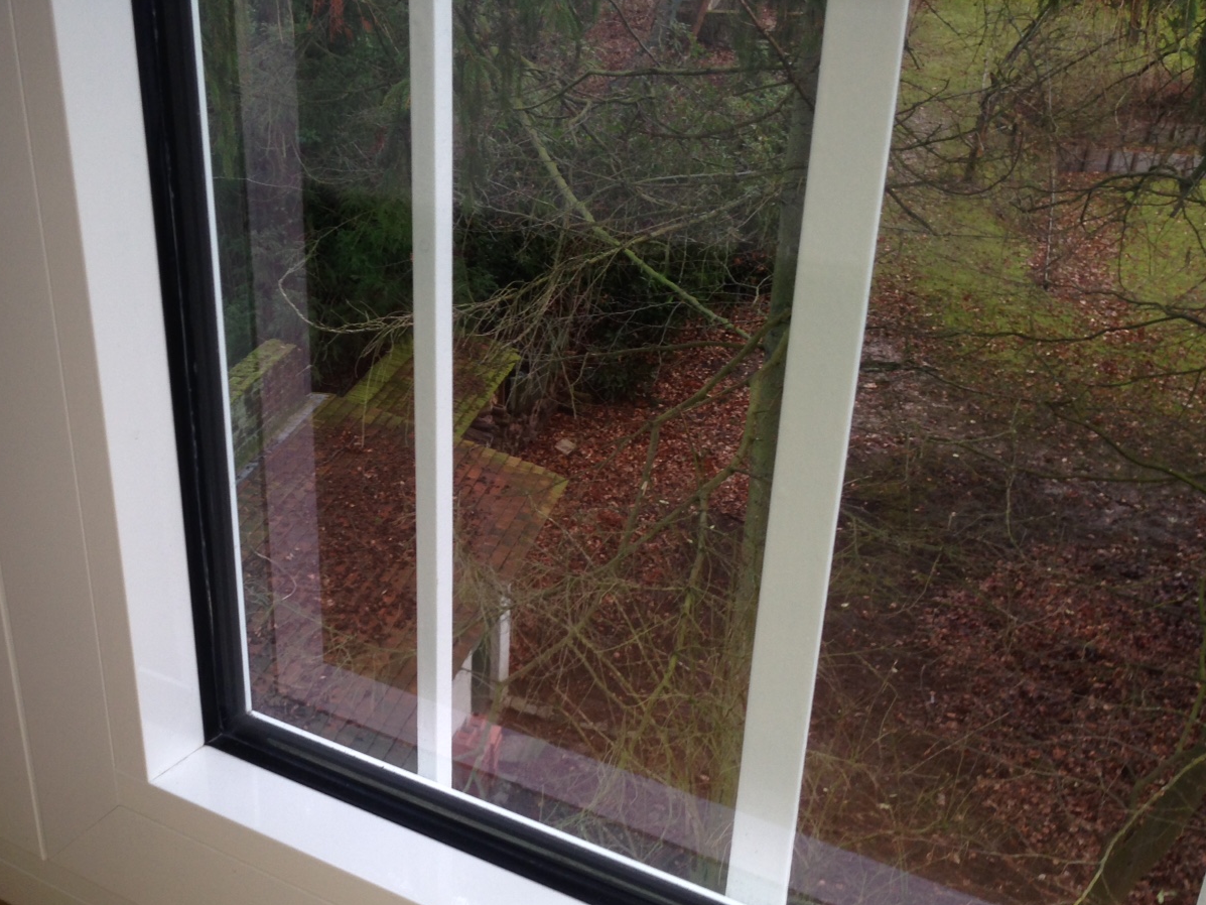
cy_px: 614
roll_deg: +1.0
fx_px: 1568
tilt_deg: -29.0
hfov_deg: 41.6
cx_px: 408
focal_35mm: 45
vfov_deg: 31.9
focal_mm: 4.12
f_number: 2.4
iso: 50
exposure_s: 1/29
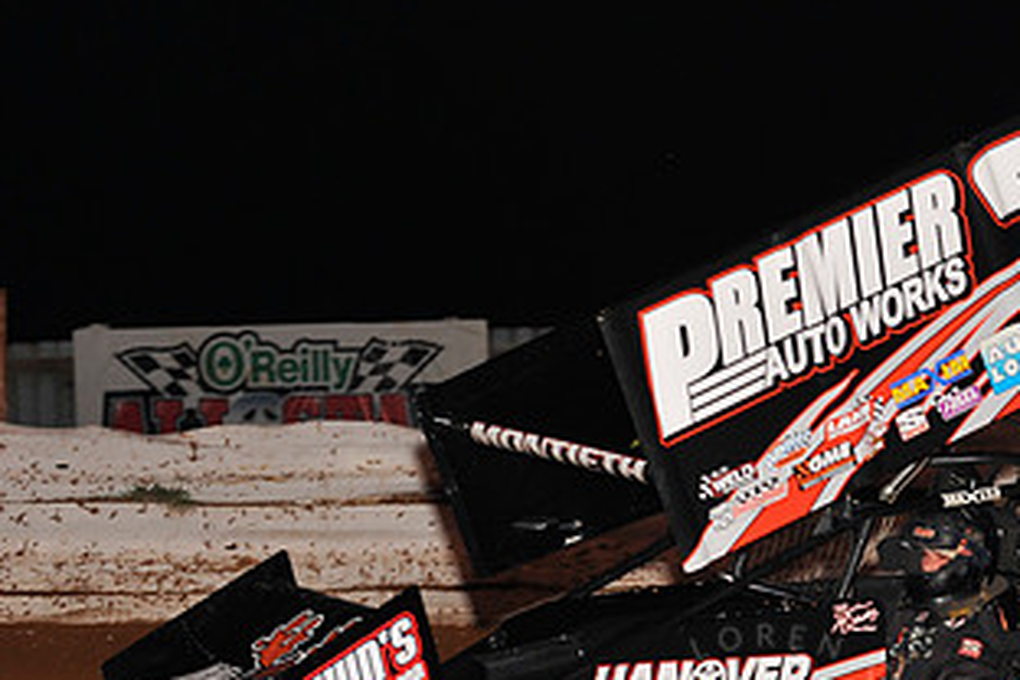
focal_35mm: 223
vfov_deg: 6.2
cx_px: 765
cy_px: 520
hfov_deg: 9.2
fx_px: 6318
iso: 500
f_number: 5.6
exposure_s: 1/250
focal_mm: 120
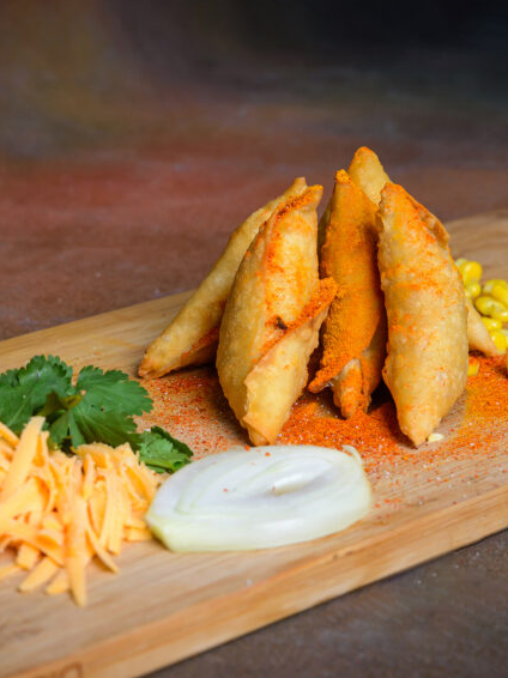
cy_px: 345
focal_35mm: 119
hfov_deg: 12.4
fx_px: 2330
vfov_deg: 16.6
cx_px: 252
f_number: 11
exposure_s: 1/60
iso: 320
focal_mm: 70
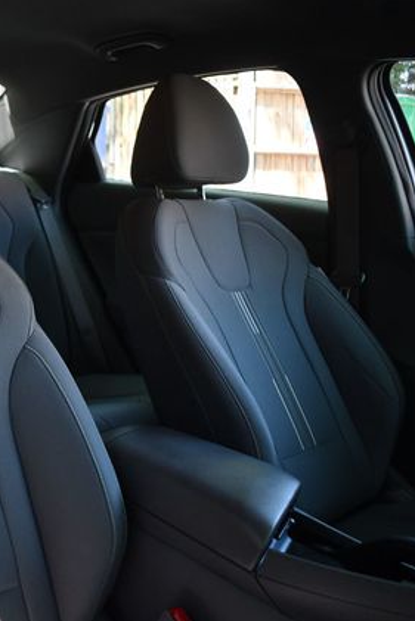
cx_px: 21
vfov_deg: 47.4
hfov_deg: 30.8
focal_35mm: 41
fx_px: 708
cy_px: 308
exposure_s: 1/200
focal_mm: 18
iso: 800
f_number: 3.5
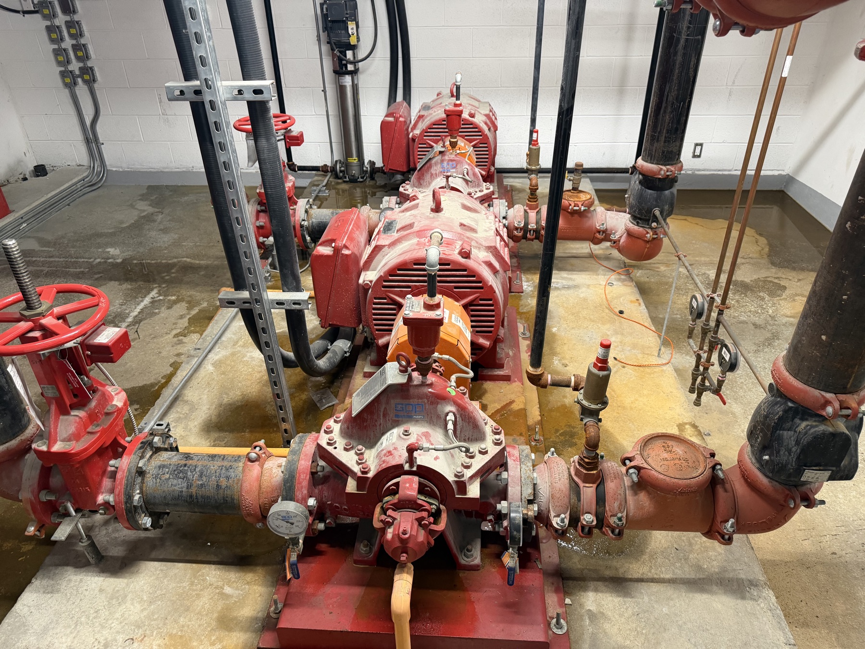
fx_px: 600
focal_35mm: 24
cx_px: 432
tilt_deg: -30.7
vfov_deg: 56.8
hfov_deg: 71.6
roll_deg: +1.3
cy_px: 324
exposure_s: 1/60
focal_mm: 6.76
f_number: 1.78
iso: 250
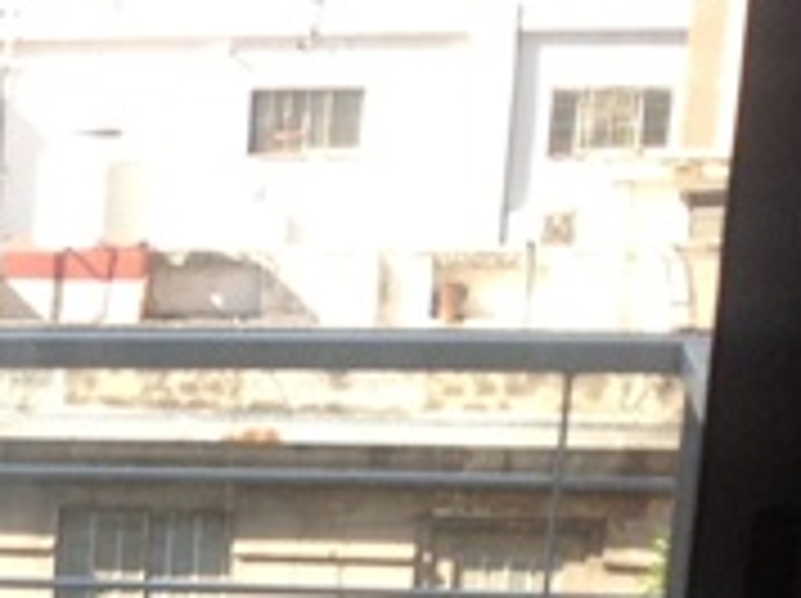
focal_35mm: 157
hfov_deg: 11.4
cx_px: -760
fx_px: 3628
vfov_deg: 9.1
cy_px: 944
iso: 50
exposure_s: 1/496
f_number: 2.4
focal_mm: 4.28
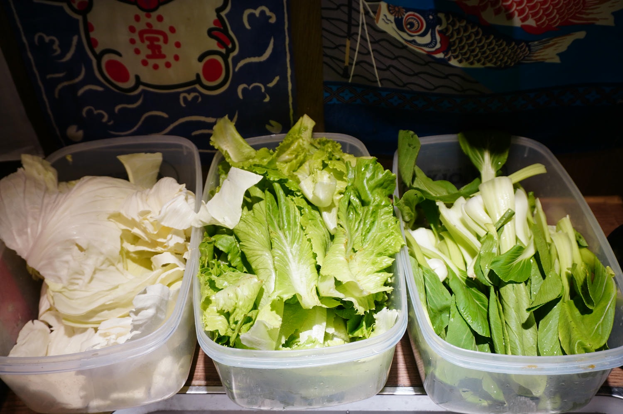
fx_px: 571
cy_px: 207
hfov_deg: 57.3
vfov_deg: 39.9
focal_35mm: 33
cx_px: 312
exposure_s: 1/30
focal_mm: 22
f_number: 4.5
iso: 200
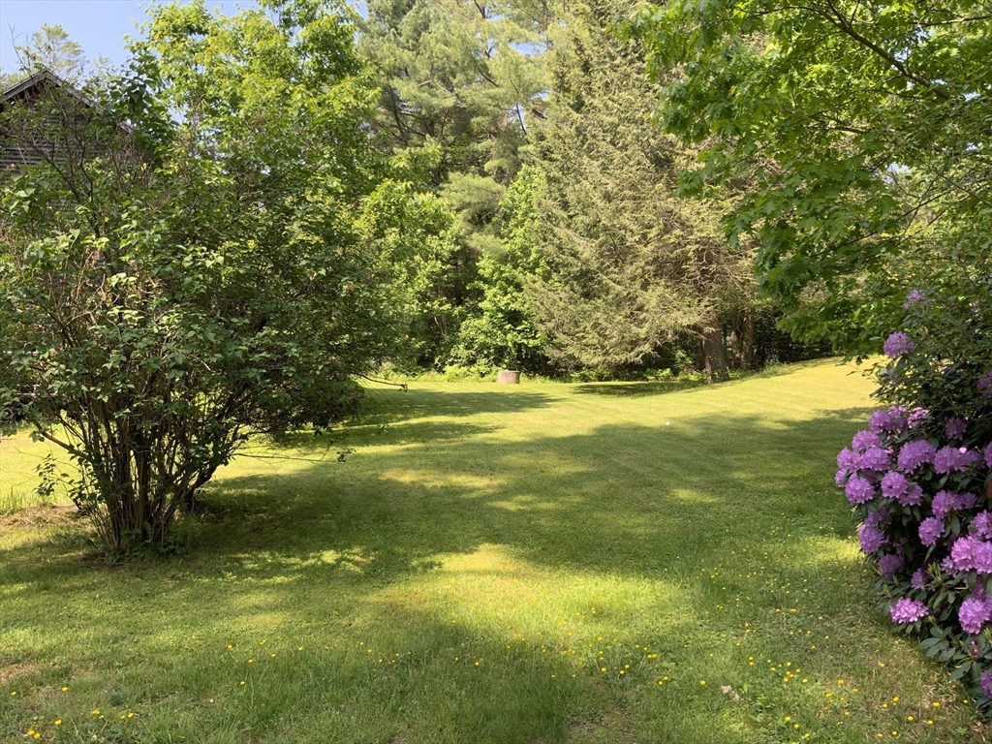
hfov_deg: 61.7
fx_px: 831
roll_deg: +0.0
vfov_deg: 48.2
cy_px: 372
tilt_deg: -3.2
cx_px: 496
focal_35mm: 29
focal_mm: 3
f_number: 1.8
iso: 16
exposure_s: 1/331
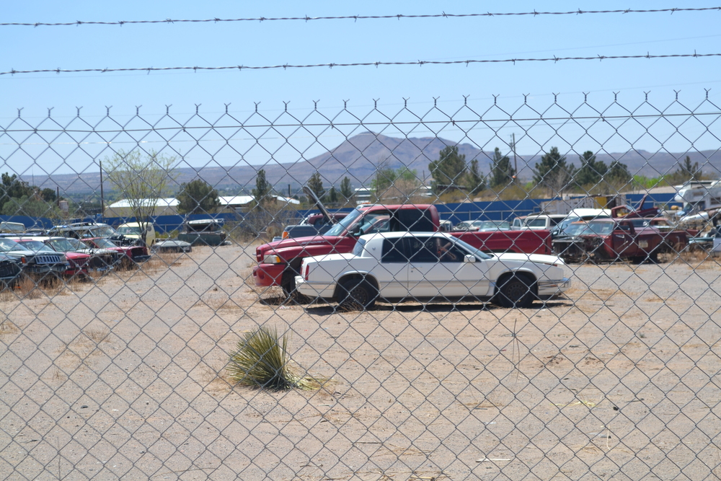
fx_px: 1652
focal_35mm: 82
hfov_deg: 24.6
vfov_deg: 16.6
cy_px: 240
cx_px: 360
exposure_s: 1/250
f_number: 8
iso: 100
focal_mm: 55
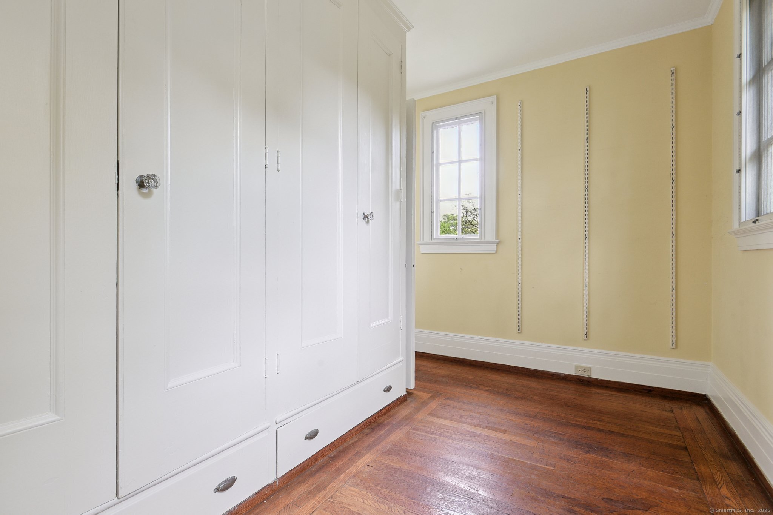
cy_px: 258
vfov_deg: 70.4
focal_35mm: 17
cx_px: 386
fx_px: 365
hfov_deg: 93.3
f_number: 11
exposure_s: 1/15
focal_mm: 17
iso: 400
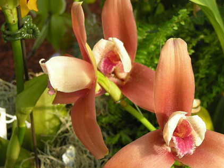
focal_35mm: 105
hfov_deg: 18.7
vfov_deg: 14.1
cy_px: 95
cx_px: 137
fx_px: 679
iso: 70
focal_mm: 12.3
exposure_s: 1/89.4
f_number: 3.9
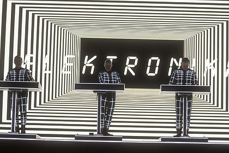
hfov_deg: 17.6
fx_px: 738
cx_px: 141
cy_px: 70
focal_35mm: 116
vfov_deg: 11.8
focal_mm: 80
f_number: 3.2
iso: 2500
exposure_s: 1/320
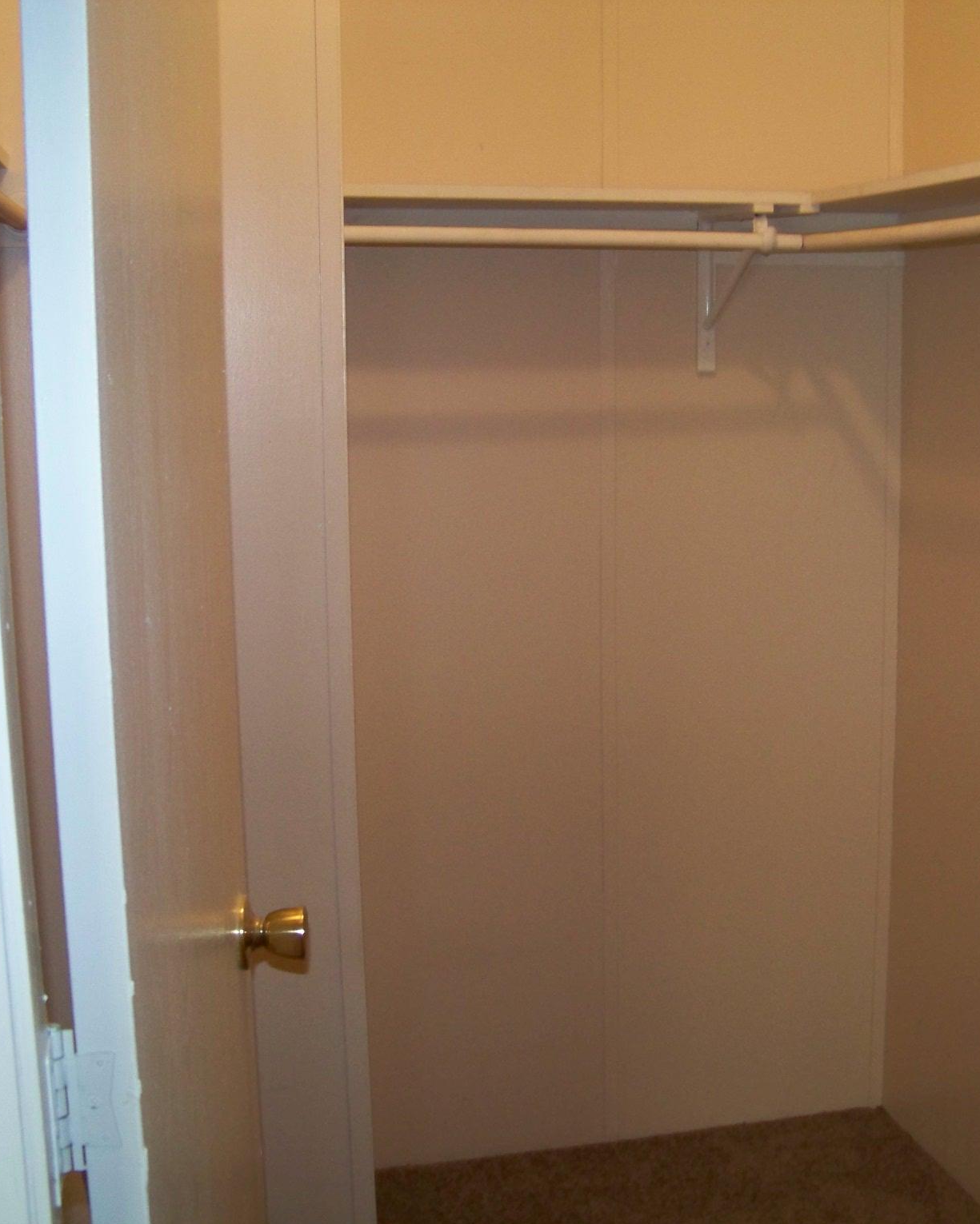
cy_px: 612
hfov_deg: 31.9
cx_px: 629
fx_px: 1704
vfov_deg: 39.5
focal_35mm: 47
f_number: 2.8
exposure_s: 1/30
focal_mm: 5.85
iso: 200
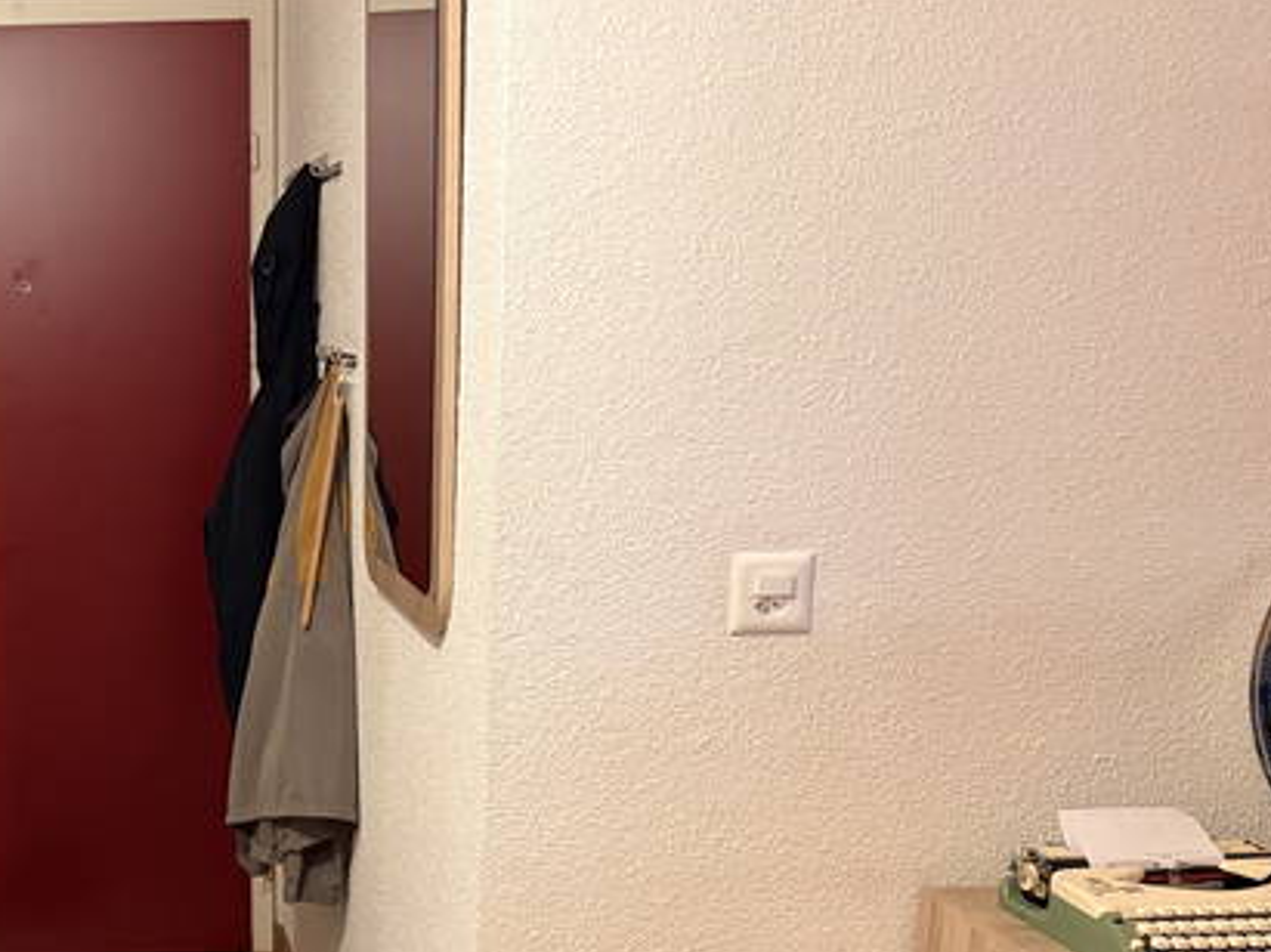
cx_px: 90
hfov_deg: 35.6
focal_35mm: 50
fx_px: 1835
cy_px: 754
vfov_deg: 28.5
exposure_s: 1/50
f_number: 1.6
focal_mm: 5.96
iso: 500
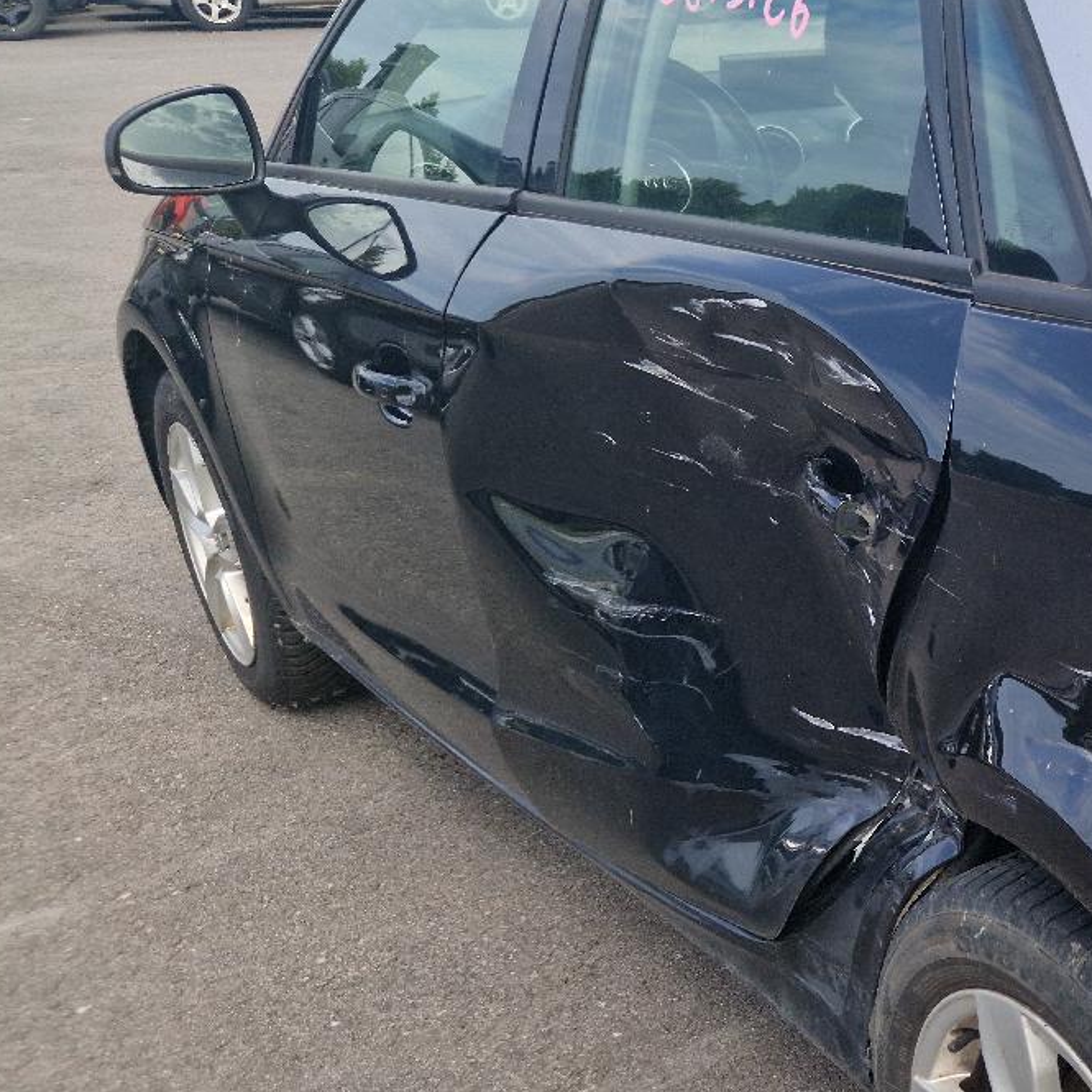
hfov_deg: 27.2
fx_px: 1963
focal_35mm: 55
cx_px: 1327
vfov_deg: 31.0
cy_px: 680
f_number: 1.8
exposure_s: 1/667
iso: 50
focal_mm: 5.4
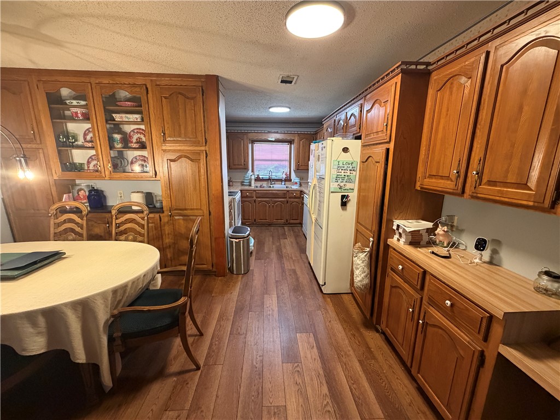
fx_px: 226
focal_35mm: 14
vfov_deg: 85.7
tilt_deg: -10.1
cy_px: 210
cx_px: 280
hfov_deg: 102.1
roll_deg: -0.7
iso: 500
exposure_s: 1/60
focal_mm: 2.22
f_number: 2.2
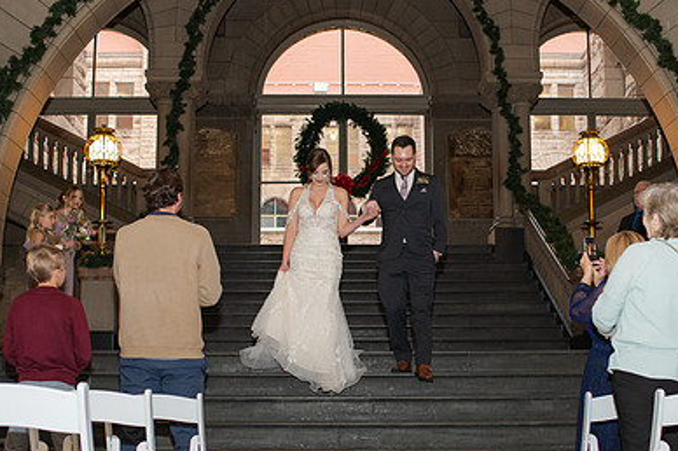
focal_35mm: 55
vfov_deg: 24.5
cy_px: 285
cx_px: 352
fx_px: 1035
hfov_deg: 36.3
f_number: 3.5
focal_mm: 35
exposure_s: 1/200
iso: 1000
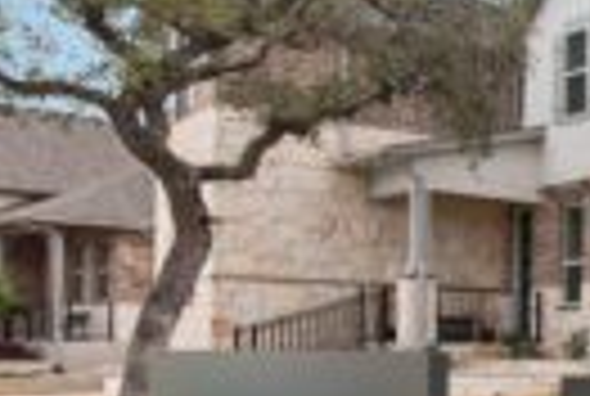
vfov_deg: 21.0
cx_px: 1203
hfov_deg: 18.6
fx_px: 1051
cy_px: 346
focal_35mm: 64
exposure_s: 1/1600
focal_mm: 14
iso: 800
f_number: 8
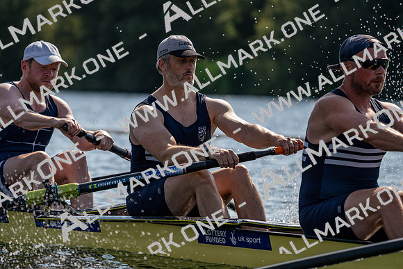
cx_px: 202
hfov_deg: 7.4
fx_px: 3101
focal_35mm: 277
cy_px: 134
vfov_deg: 5.0
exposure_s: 1/1600
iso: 160
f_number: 5.6
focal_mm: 277
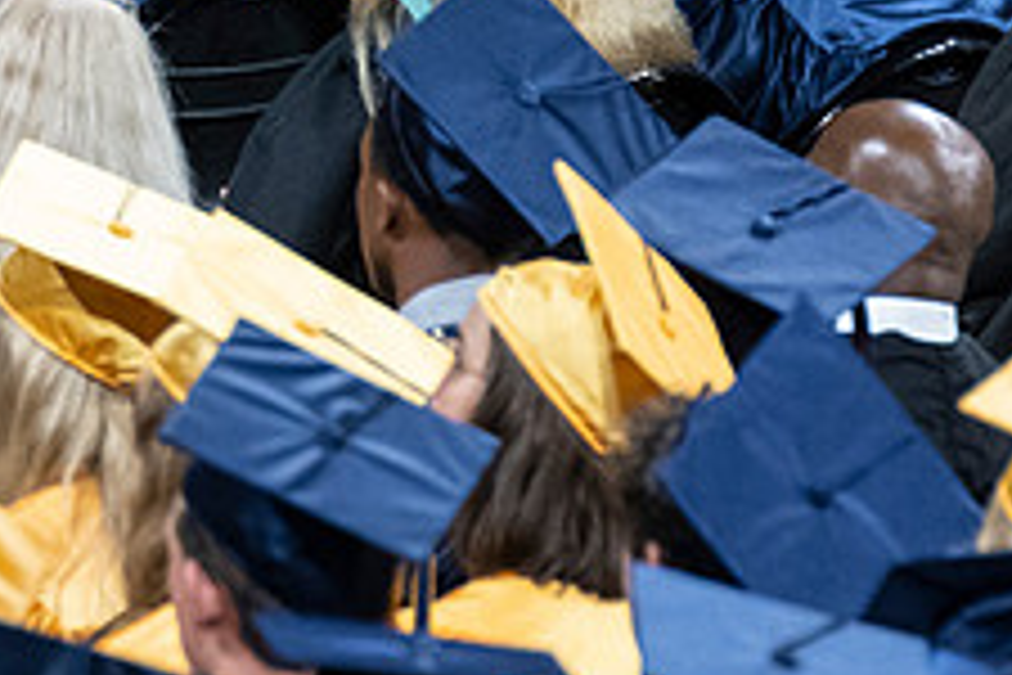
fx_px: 27968
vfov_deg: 1.4
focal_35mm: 995
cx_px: 86
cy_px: -76
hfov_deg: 2.1
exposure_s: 1/200
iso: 2000
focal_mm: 200
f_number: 4.5
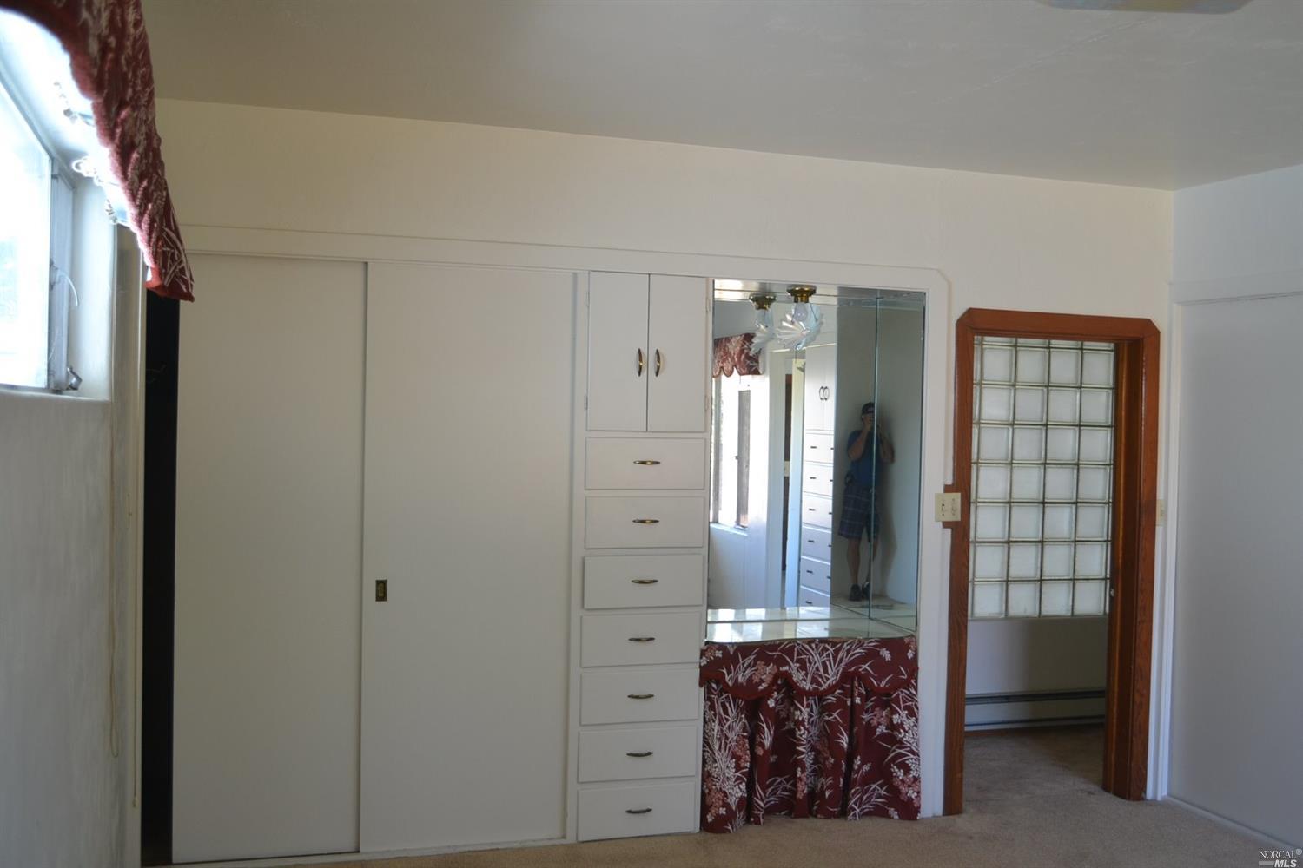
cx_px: 652
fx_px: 1303
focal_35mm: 36
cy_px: 434
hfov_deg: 53.1
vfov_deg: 36.9
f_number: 4.5
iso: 400
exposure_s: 1/80
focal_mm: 24
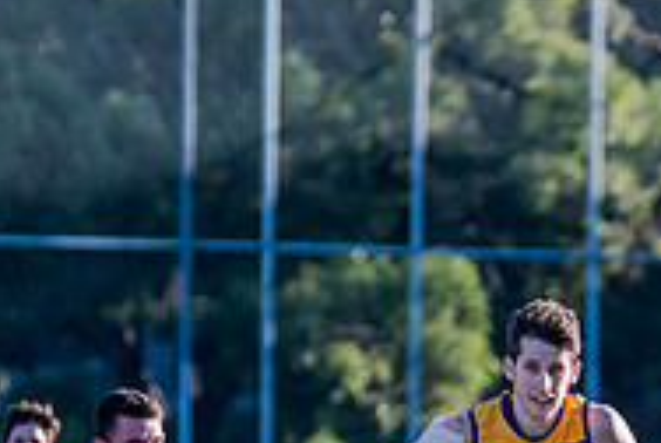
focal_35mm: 934
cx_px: 552
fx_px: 17176
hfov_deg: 2.2
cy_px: 663
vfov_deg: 1.5
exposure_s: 1/2000
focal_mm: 290
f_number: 6.3
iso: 1000
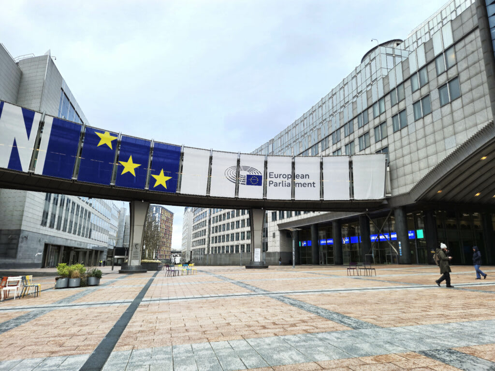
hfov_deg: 73.9
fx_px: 329
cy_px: 186
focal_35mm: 23
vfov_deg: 58.9
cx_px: 248
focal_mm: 5.4
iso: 25
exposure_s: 1/239
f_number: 1.8
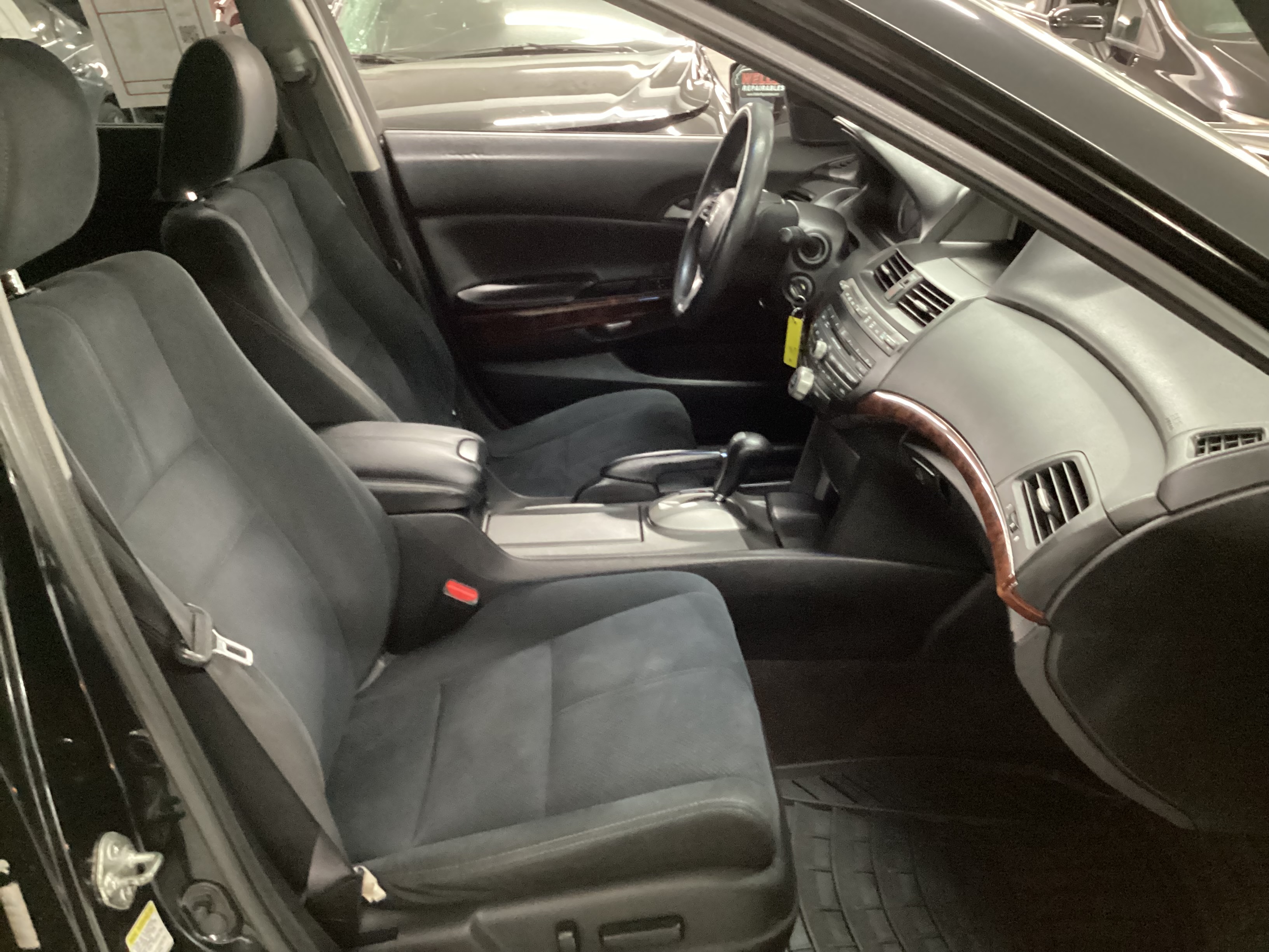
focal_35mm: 31
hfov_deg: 58.4
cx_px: 634
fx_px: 1136
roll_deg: +2.4
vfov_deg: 45.4
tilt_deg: -27.1
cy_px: 476
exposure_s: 1/20
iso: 640
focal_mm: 3.3
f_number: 2.4
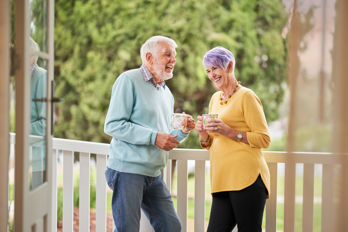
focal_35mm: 85
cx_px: 174
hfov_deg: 23.9
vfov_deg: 16.1
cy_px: 116
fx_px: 822
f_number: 1.4
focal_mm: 85
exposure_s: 1/200
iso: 100
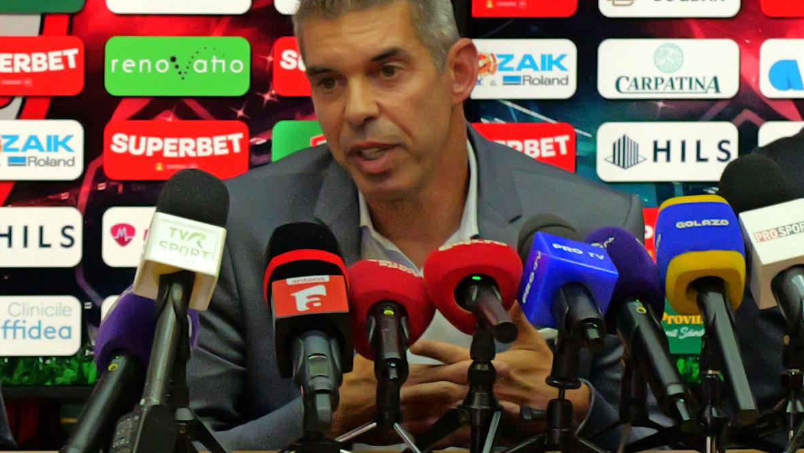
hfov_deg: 19.3
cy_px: 187
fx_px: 2367
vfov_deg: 10.9
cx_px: 402
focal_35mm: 111
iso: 8000
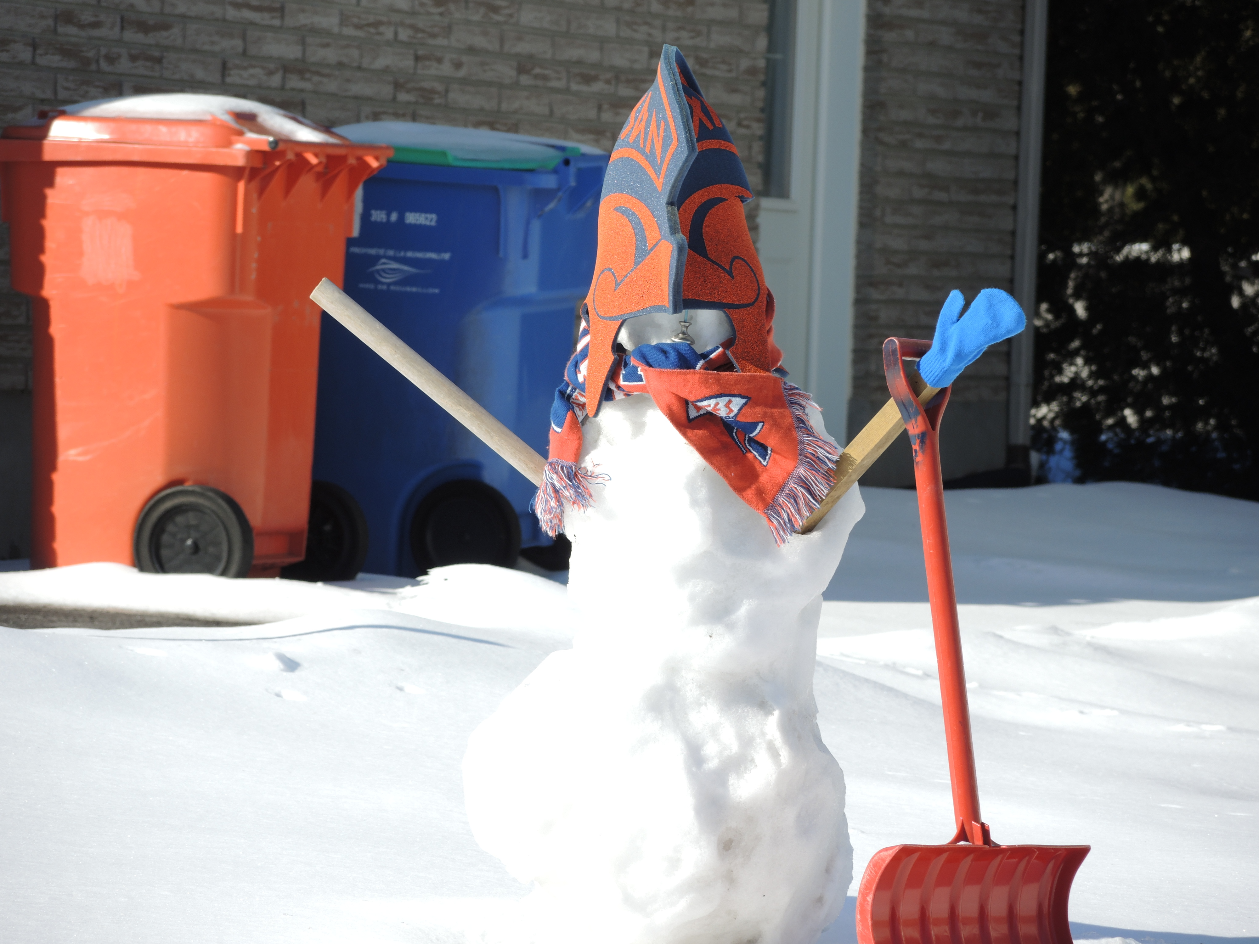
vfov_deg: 7.4
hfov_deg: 9.9
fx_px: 7274
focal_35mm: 200
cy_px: 472
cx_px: 630
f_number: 4
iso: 80
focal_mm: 42.8
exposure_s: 1/640
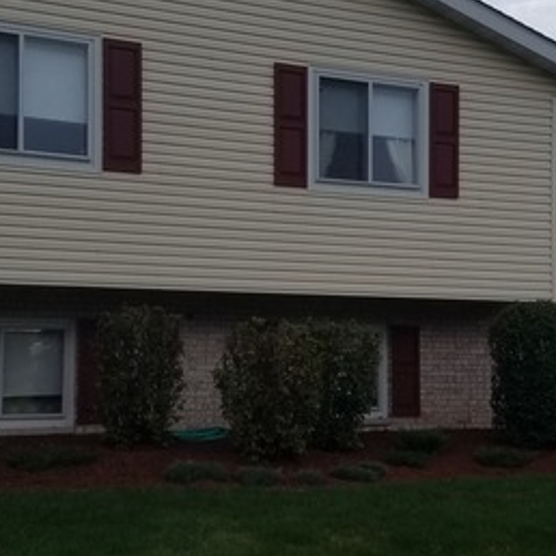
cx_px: 317
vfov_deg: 30.0
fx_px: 1036
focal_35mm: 57
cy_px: 265
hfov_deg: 30.0
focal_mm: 4.2
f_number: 1.7
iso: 50
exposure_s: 1/2936
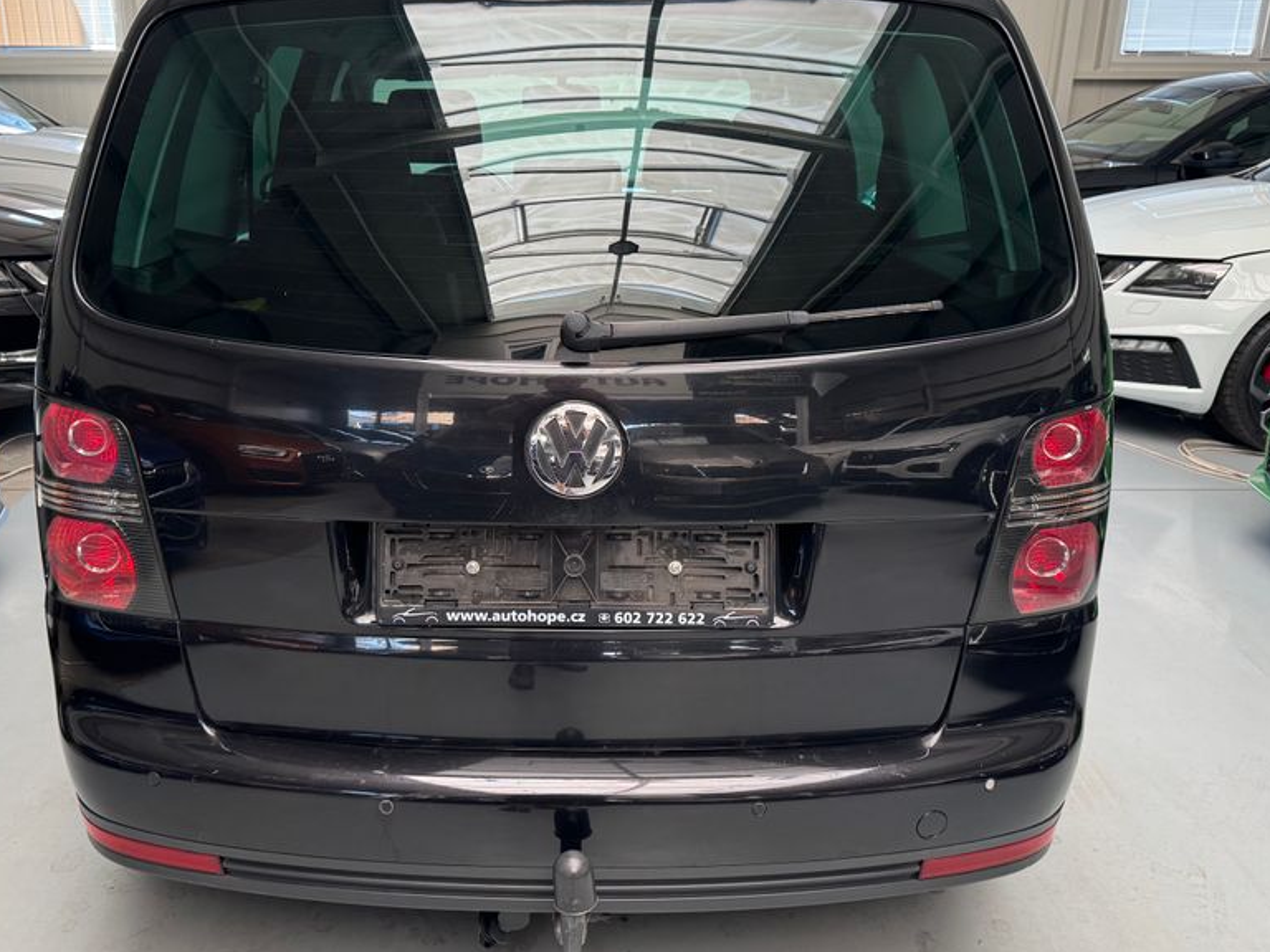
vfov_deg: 44.2
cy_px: 483
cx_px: 537
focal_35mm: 32
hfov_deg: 56.6
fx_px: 1174
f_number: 1.78
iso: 160
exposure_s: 1/121
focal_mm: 6.76
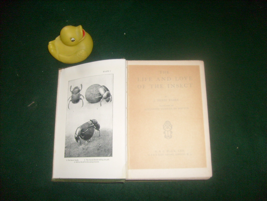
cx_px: 134
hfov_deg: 52.6
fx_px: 270
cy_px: 100
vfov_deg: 40.7
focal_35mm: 35
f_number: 2.8
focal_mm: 5.8
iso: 100
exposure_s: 1/45
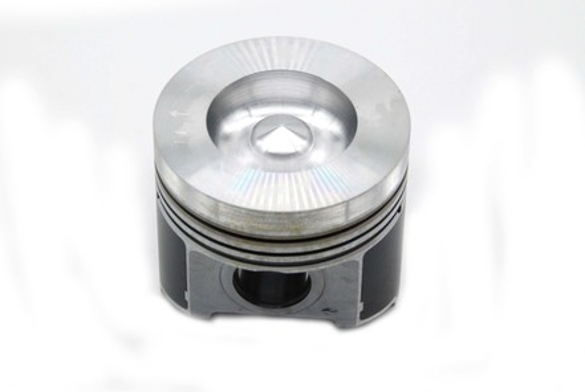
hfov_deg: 15.0
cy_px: 175
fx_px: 2214
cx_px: 279
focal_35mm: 136
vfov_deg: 10.1
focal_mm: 80
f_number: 6.3
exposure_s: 1/800
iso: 800
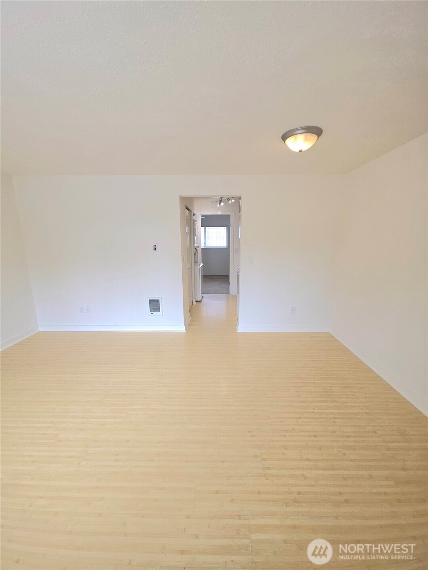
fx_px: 214
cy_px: 285
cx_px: 214
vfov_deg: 106.2
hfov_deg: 89.9
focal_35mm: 13
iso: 20
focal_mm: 2.2
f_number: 1.9
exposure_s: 1/60.2
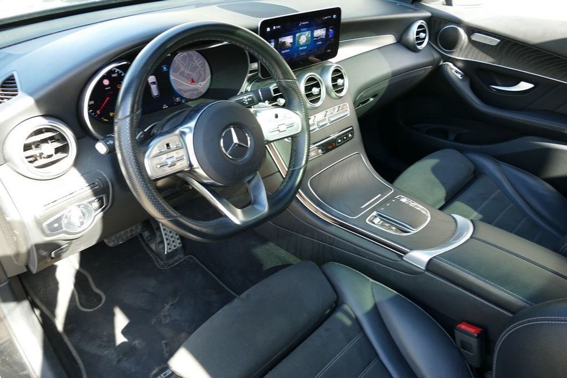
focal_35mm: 25
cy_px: 189
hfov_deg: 71.5
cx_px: 284
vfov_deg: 51.3
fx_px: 394
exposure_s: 1/80
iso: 125
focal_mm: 9.12
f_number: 2.8
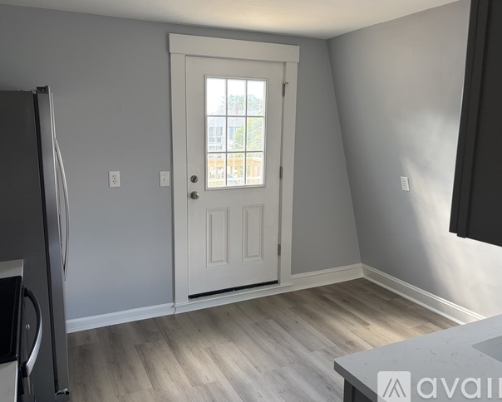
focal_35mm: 28
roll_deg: -1.0
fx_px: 416
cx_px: 235
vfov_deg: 51.6
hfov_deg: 62.1
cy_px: 197
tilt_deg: -8.2
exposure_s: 1/81
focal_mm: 5.96
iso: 125
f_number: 1.6
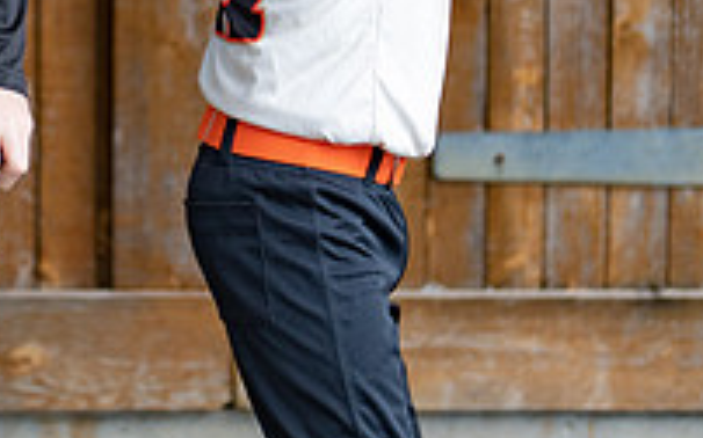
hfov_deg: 10.8
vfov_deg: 6.8
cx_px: 13
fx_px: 3676
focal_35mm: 192
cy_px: -160
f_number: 1.2
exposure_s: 1/320
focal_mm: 50
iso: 125
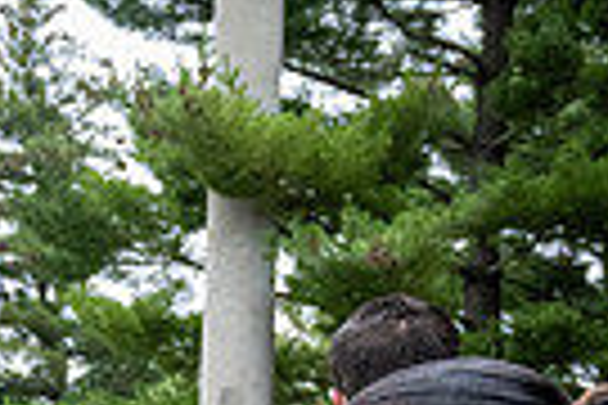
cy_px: 821
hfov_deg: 18.4
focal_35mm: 103
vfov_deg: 11.8
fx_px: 1739
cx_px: -194
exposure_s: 1/4000
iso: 2500
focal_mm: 24
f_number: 4
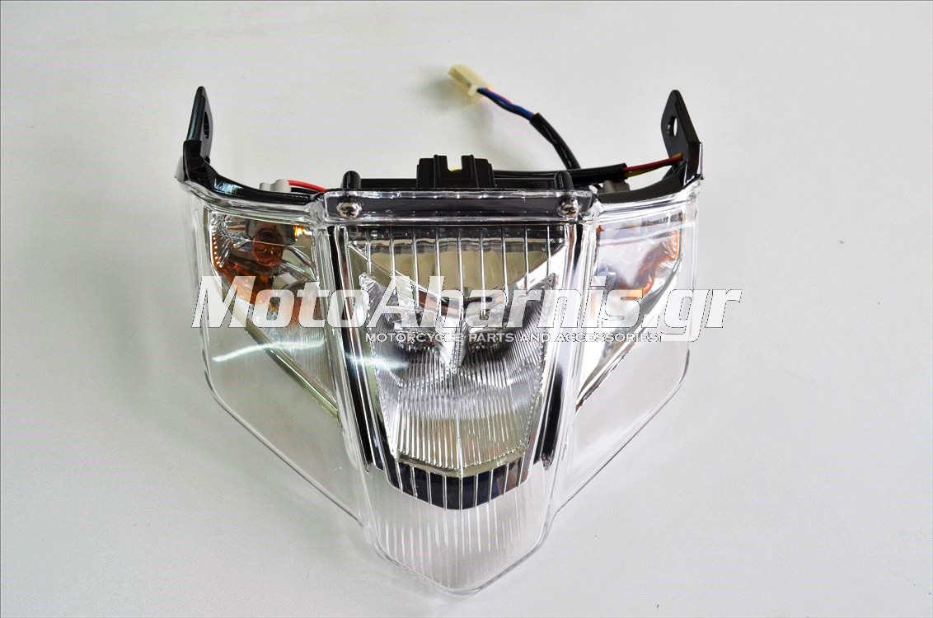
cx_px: 466
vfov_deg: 39.8
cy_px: 309
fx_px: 854
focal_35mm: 33
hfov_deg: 57.3
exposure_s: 1/160
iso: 1600
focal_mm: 22
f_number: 7.1
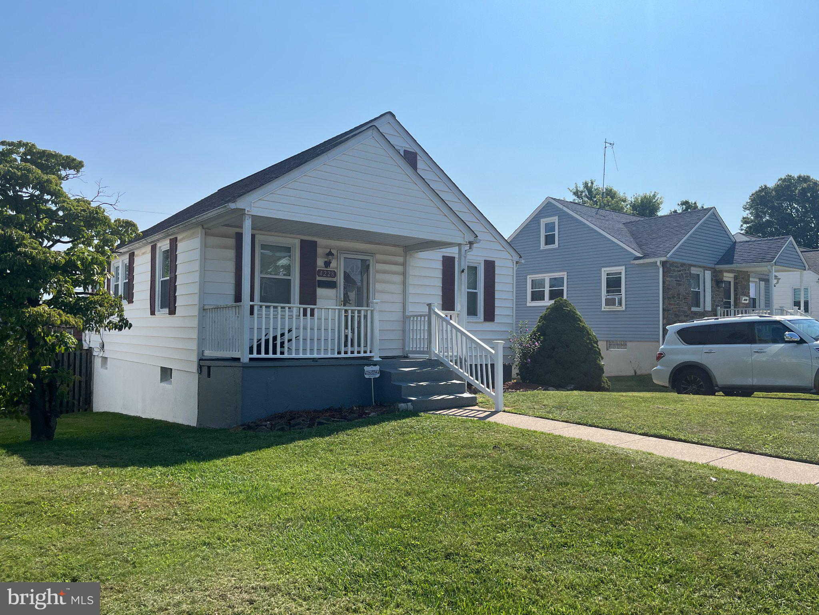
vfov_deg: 53.1
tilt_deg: +2.5
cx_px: 410
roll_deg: -0.4
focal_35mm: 26
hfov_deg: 67.3
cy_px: 308
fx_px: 615
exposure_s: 1/5848
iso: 50
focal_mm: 5.1
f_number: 1.6
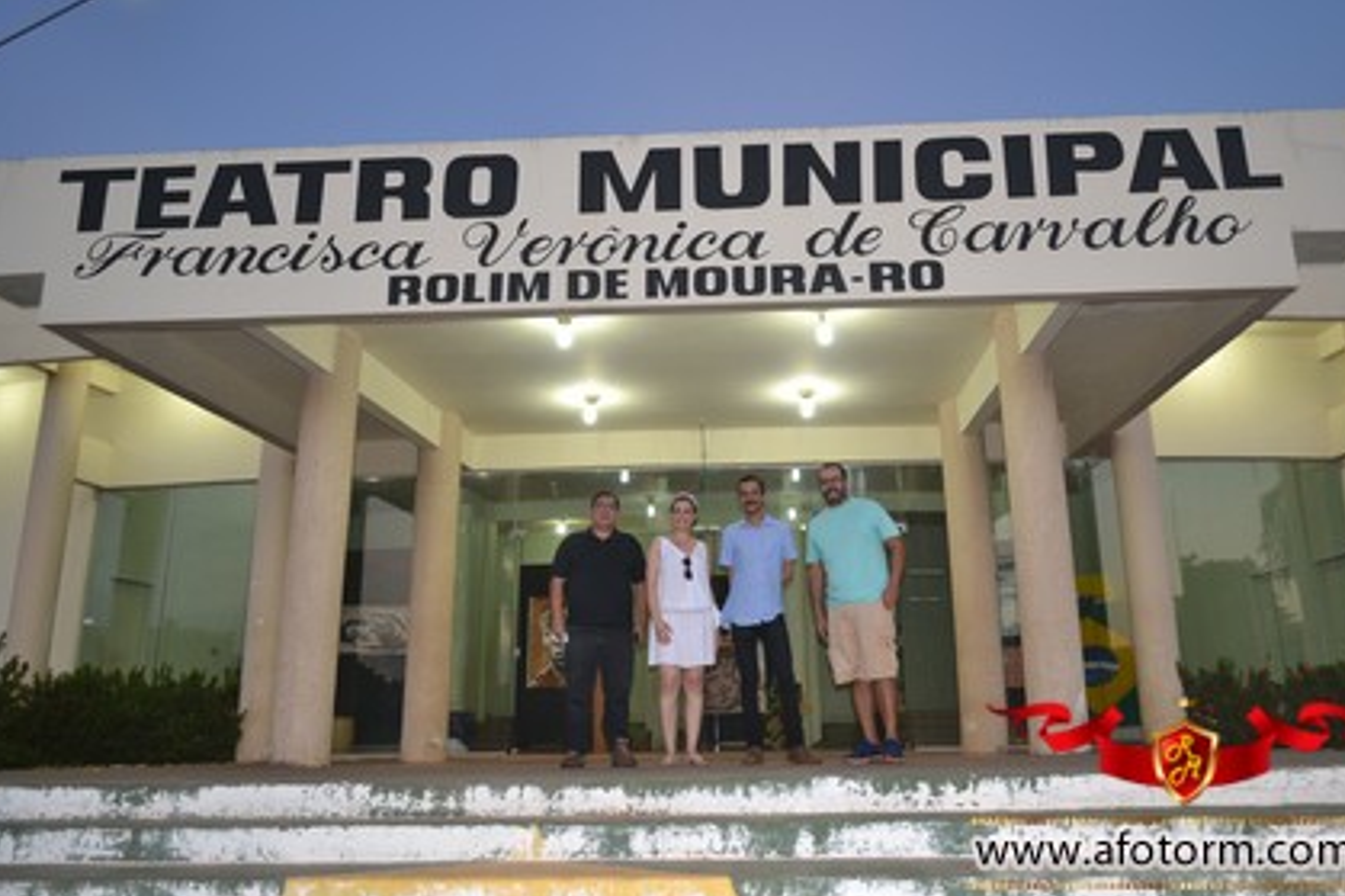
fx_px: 1083
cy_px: 424
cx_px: 703
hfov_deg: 63.6
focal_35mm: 29
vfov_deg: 44.9
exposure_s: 1/60
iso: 450
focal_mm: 18
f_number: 3.5
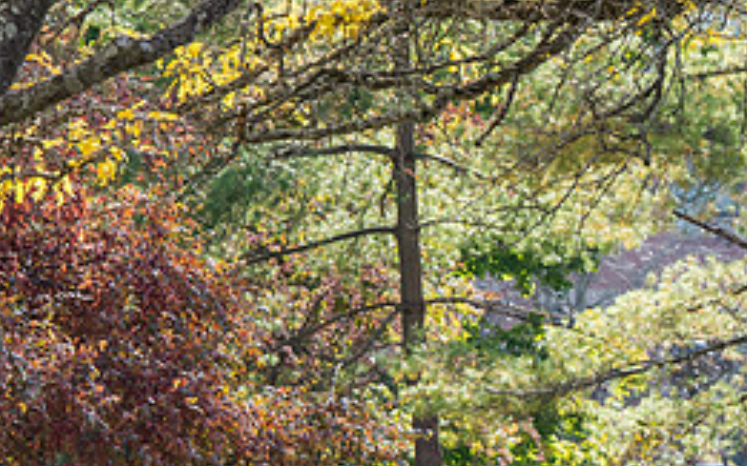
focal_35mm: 328
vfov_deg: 4.0
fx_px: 6676
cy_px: 279
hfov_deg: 6.4
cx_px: 756
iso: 400
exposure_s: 1/250
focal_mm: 145
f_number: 8
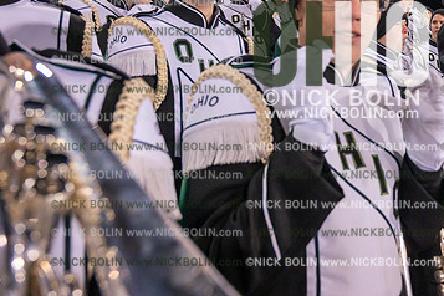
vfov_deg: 33.2
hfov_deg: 47.4
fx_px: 481
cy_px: 60
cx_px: 341
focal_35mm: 39
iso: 5000
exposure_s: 1/640
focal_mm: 24
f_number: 4.5
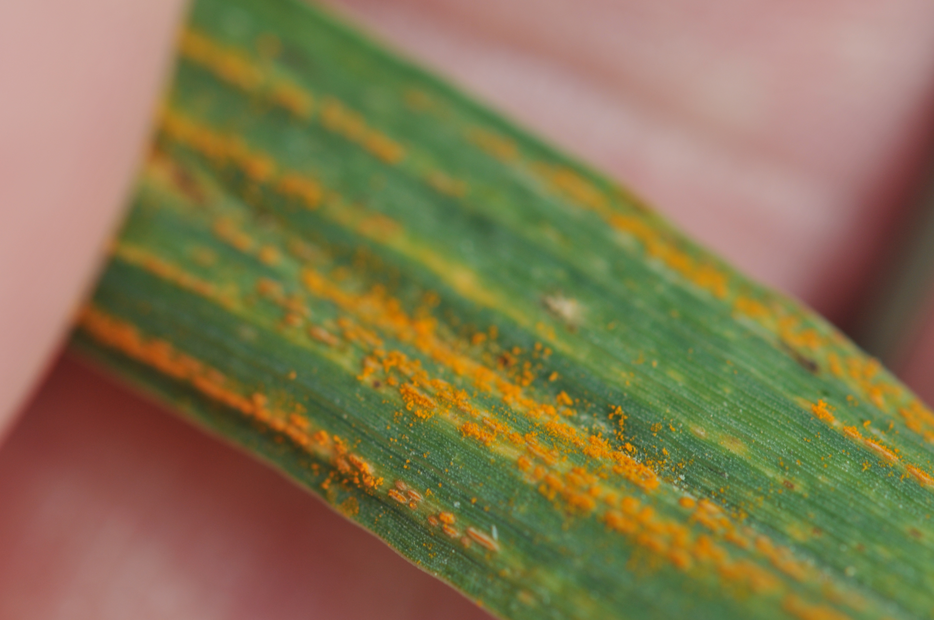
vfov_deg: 8.7
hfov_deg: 13.1
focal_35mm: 158
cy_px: 310
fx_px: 4081
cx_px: 467
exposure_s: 1/320
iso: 200
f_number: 9
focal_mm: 105
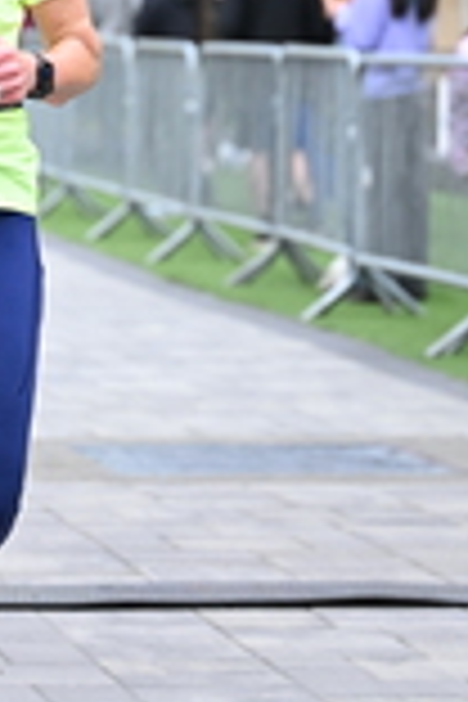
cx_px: -34
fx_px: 4953
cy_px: -126
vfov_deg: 8.0
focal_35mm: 254
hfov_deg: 5.4
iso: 1000
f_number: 2.8
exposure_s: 1/1600
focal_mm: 72
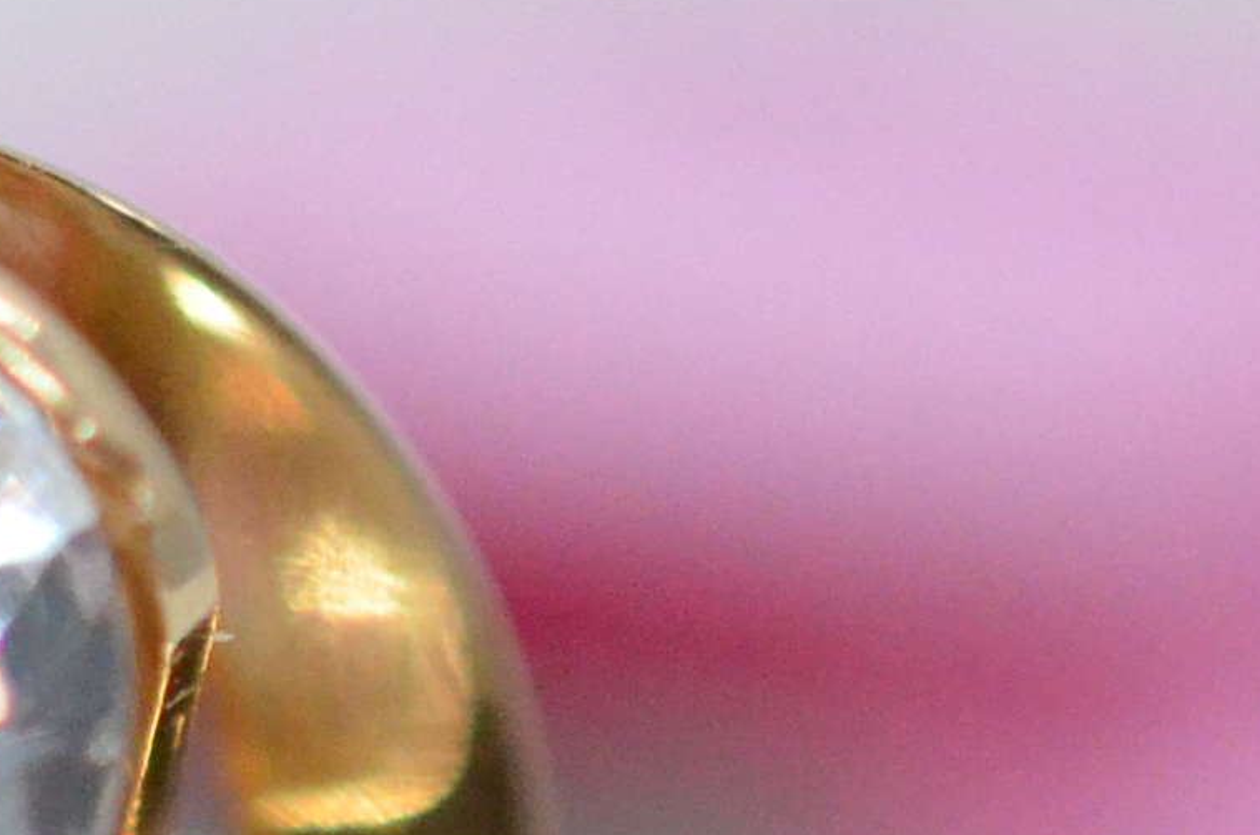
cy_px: 1119
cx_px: -291
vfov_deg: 3.5
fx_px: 13621
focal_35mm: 390
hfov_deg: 5.3
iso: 2500
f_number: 4
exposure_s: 1/2500
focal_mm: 40
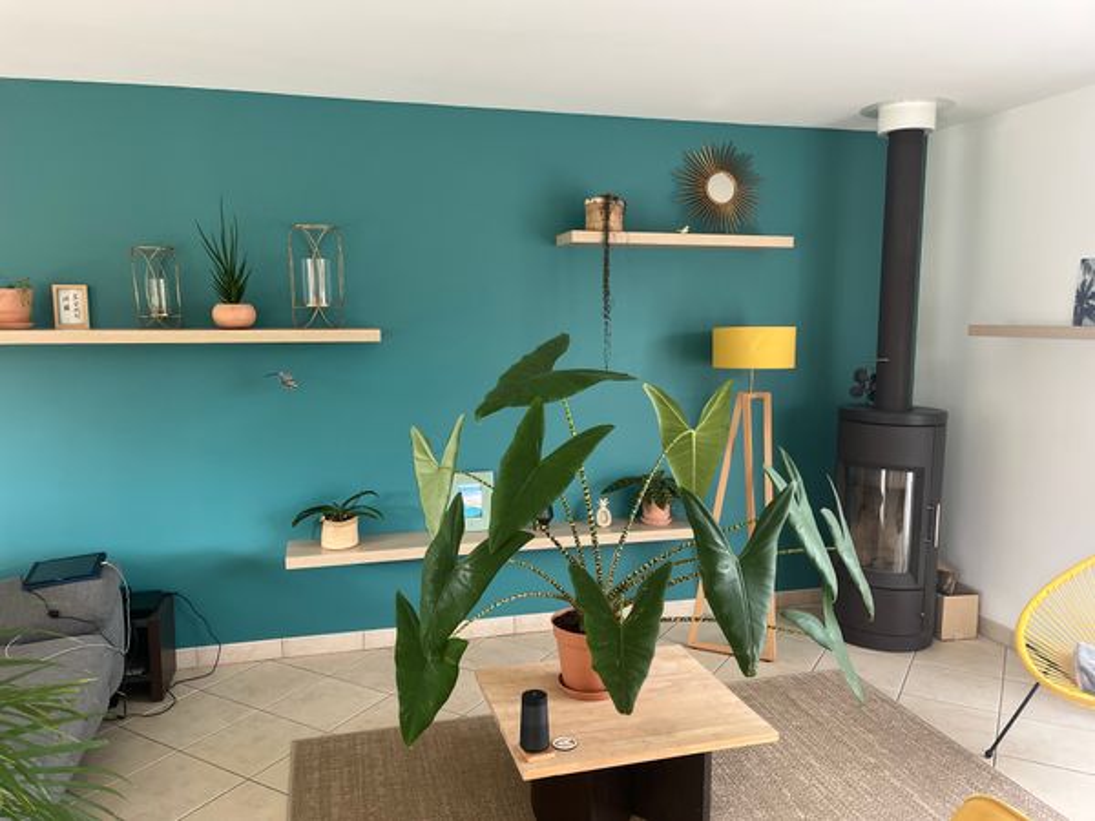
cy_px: 410
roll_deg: +0.0
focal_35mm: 26
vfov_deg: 53.1
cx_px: 548
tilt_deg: -6.8
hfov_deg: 67.3
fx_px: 822
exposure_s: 1/109
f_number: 1.6
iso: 125
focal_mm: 5.1
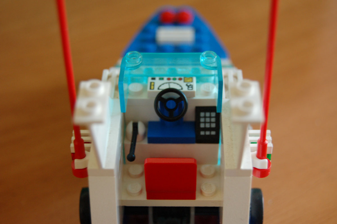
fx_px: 631
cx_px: 168
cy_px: 112
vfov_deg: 20.1
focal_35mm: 68
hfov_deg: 29.9
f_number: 5.3
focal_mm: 45
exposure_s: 1/20
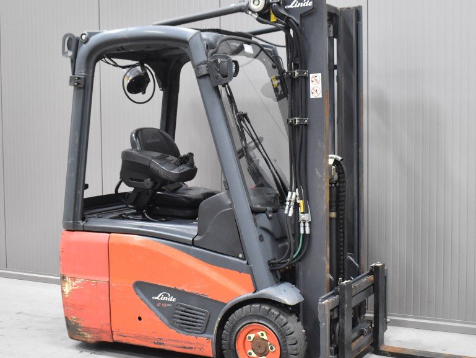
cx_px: 247
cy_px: 179
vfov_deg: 28.2
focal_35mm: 52
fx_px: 712
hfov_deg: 37.0
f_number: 4.5
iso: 1600
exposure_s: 1/30
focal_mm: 23
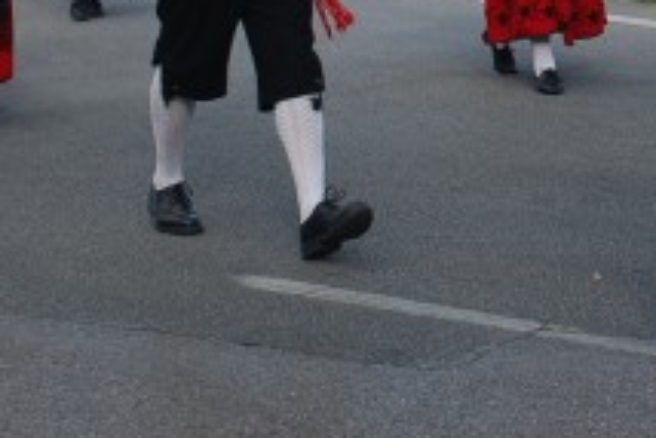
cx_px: 687
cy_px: -176
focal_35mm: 146
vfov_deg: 9.2
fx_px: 2662
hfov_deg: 13.8
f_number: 6.3
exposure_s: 1/160
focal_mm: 26
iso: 100
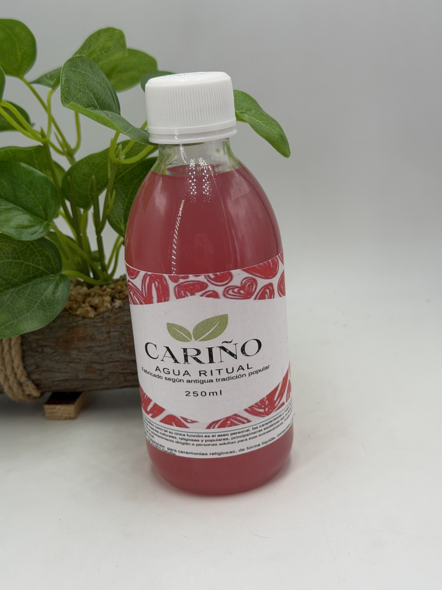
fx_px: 817
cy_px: 295
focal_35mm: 48
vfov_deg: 39.7
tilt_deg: -17.2
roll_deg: +2.7
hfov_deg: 30.3
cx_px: 221
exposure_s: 1/2033
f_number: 1.78
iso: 64
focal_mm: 6.76
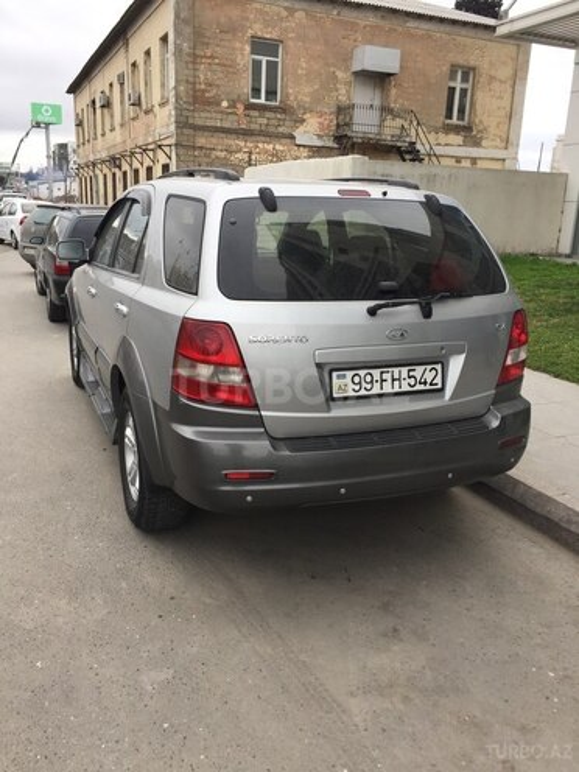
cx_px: 290
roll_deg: -2.3
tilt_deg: -13.7
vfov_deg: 61.7
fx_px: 647
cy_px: 386
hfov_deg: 48.2
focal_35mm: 29
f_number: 2.2
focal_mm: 4.15
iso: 32
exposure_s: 1/299
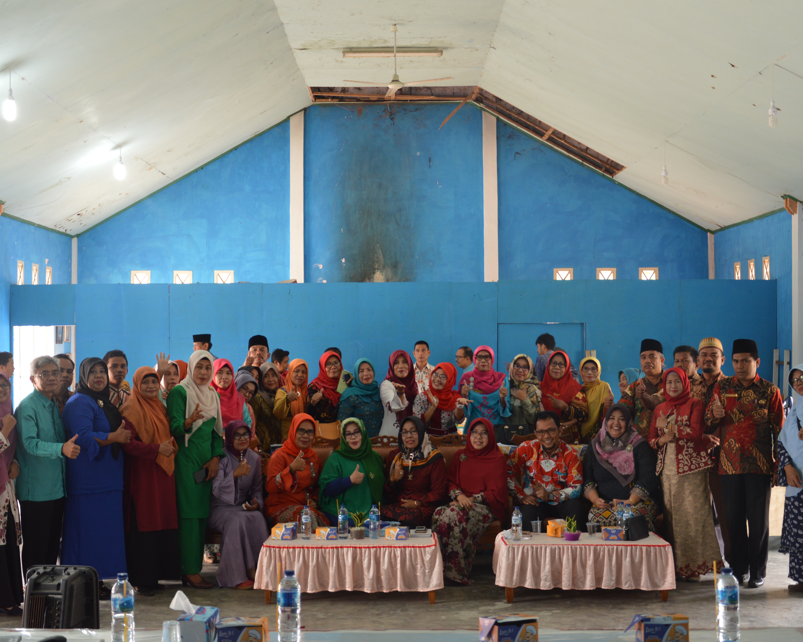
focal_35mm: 48
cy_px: 321
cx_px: 388
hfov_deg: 38.8
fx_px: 1141
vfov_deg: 31.5
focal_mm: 28
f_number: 4
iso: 400
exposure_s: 1/20
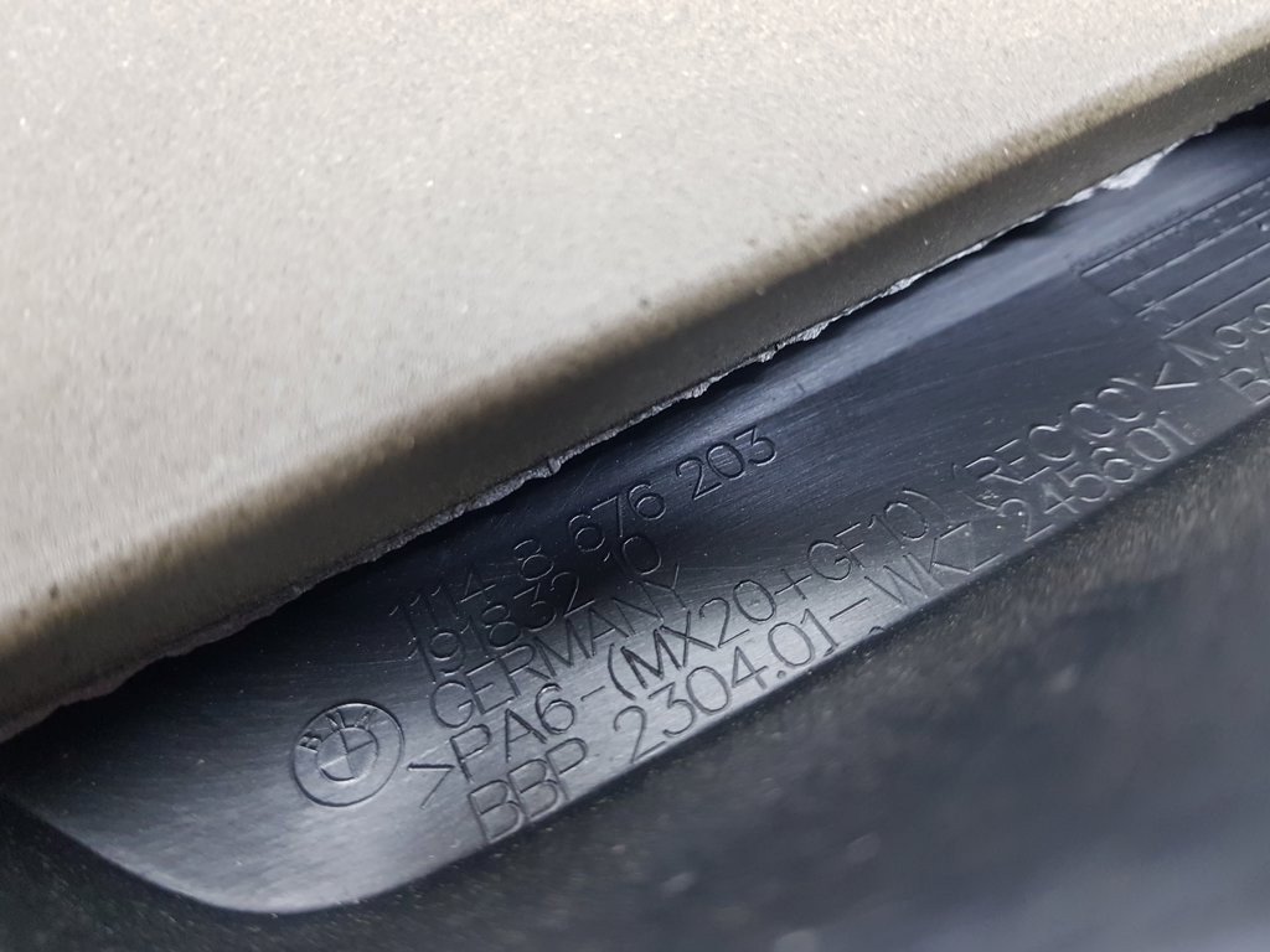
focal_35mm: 26
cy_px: 476
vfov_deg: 53.1
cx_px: 635
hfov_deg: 67.3
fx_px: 954
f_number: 1.7
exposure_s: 1/33
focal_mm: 4.2
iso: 250
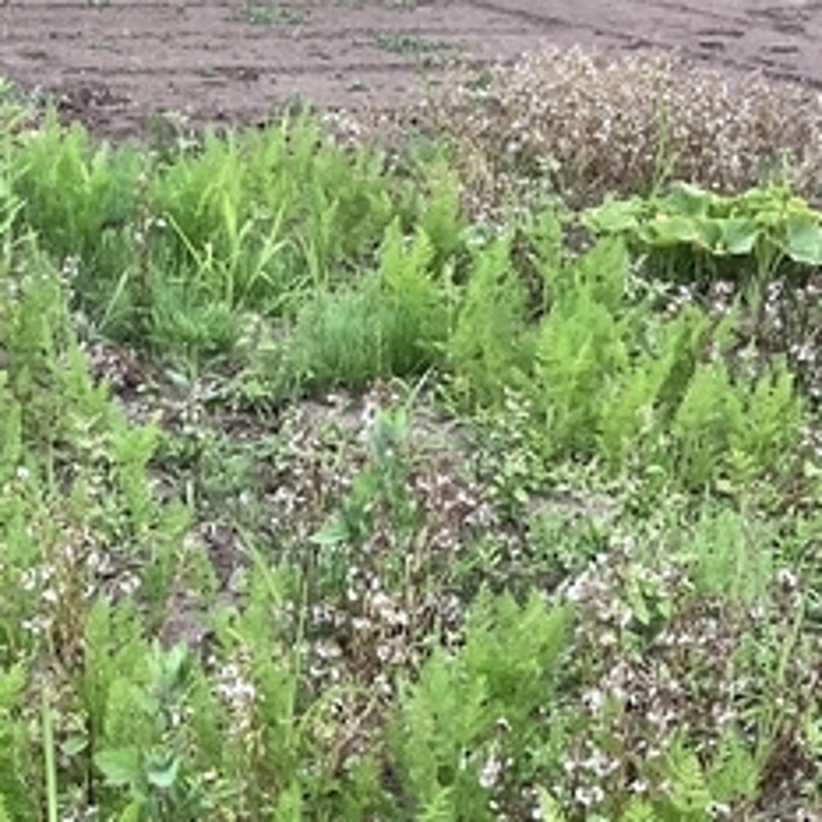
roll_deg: -1.4
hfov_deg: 20.2
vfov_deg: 19.9
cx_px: 152
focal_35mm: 85
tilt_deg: -25.3
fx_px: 2284
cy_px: 773
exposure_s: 1/61
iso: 80
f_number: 1.8
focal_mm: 3.99
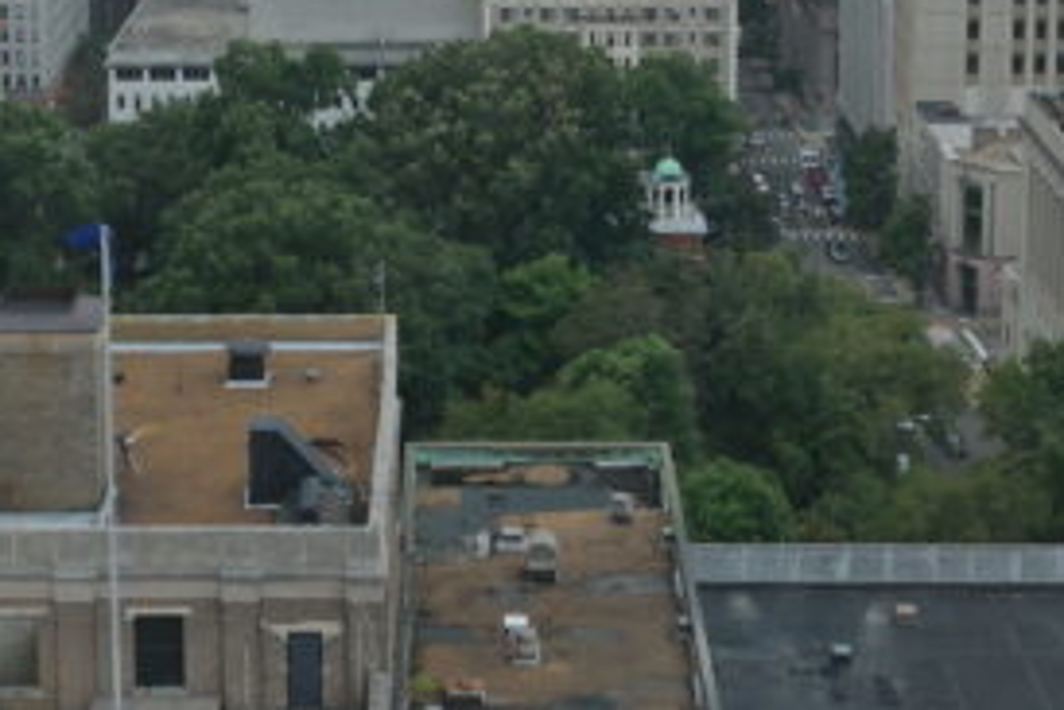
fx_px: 2484
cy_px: -147
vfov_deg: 15.7
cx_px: 462
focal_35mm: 84
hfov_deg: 24.2
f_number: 5.6
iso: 100
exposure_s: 1/250
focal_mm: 20
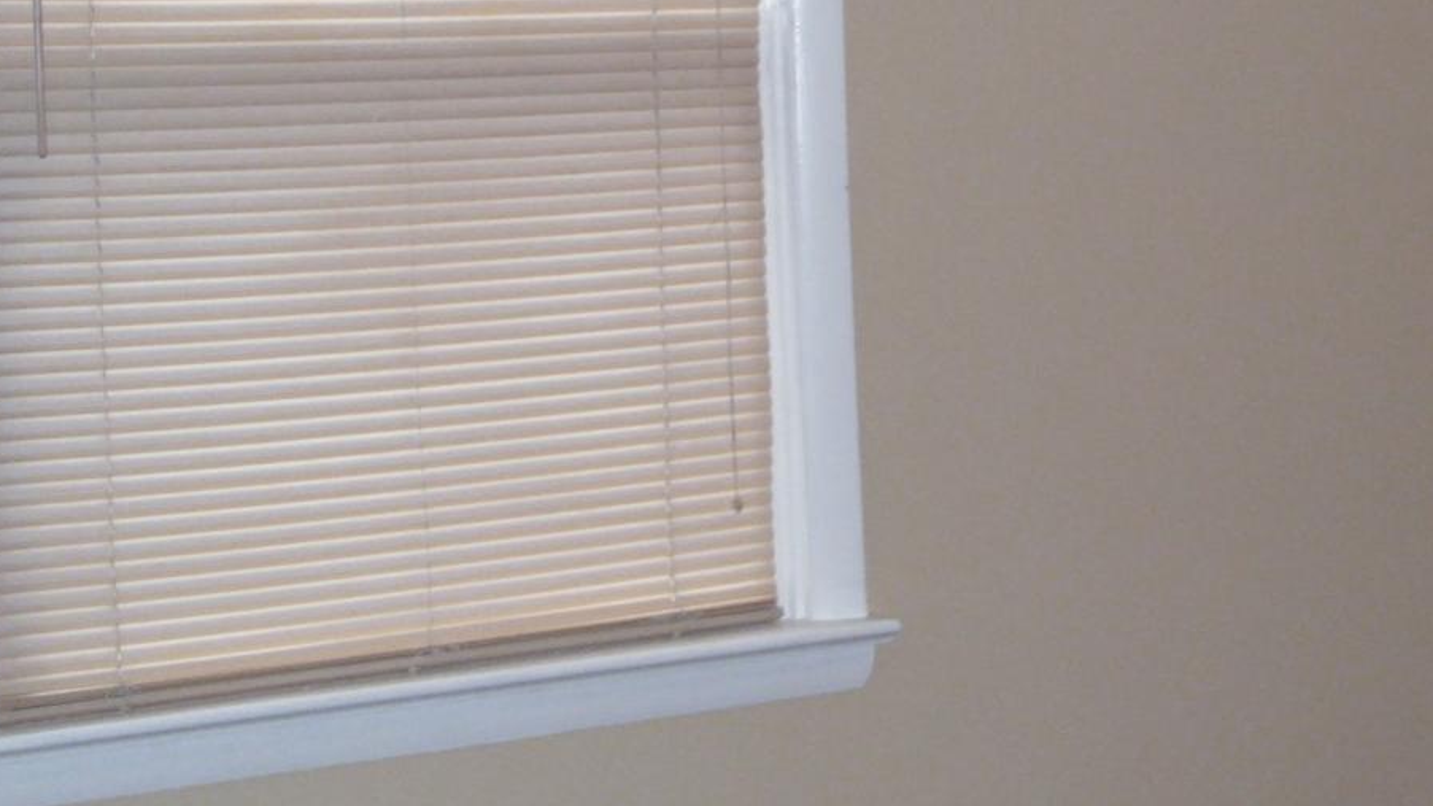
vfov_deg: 12.9
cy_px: 300
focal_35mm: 94
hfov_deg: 21.7
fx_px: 3571
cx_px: 1514
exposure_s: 1/60
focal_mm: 6.36
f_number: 3
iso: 200
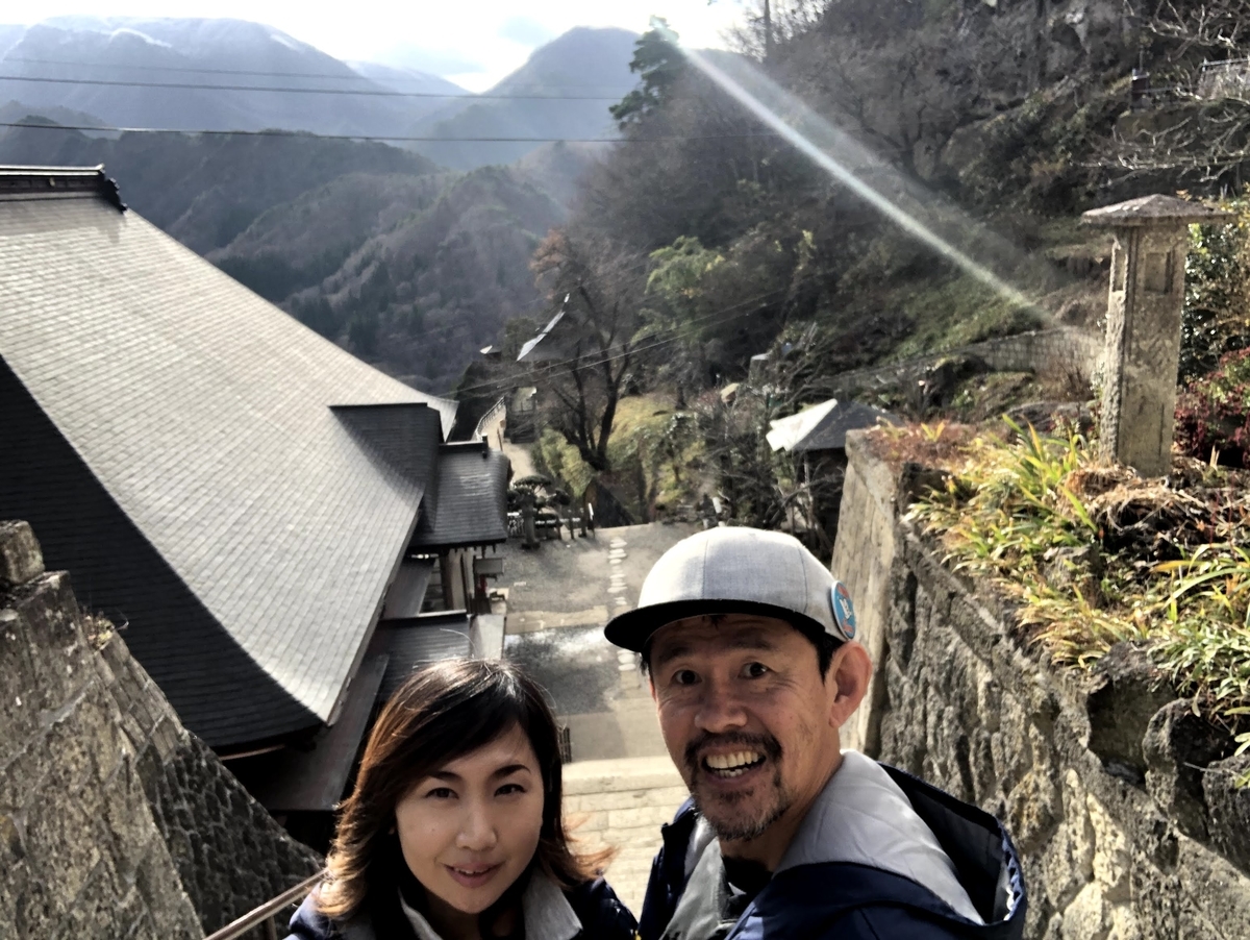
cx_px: 625
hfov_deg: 56.8
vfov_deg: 44.2
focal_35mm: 32
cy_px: 470
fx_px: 1156
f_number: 2.2
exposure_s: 1/203
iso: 20
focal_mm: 2.87
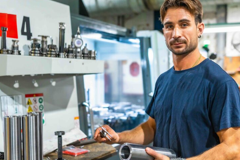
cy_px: 90
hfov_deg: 39.4
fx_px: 333
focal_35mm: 50
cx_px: 148
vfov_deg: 27.0
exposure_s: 1/400
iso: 800
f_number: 2
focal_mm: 35
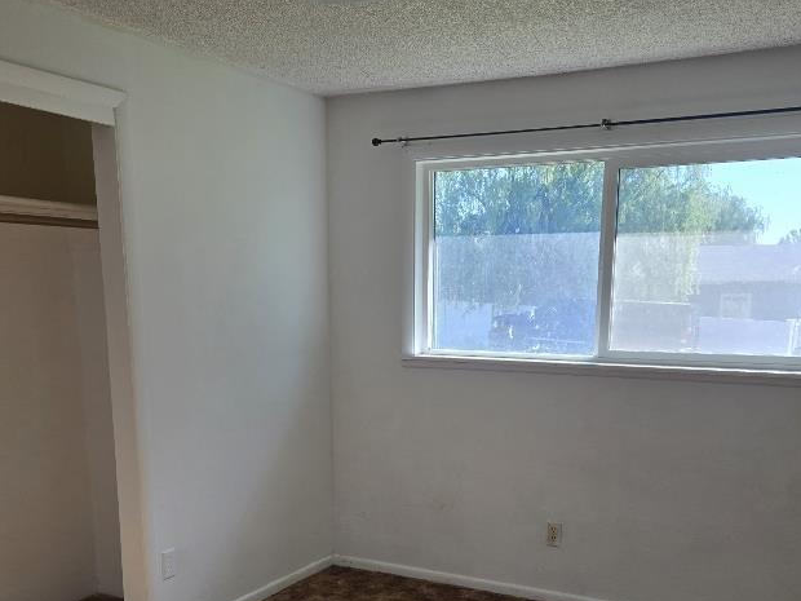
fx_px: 879
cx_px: 412
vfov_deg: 36.6
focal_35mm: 38
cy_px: 470
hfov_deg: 49.0
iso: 25
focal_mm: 5.4
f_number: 1.8
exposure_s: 1/247
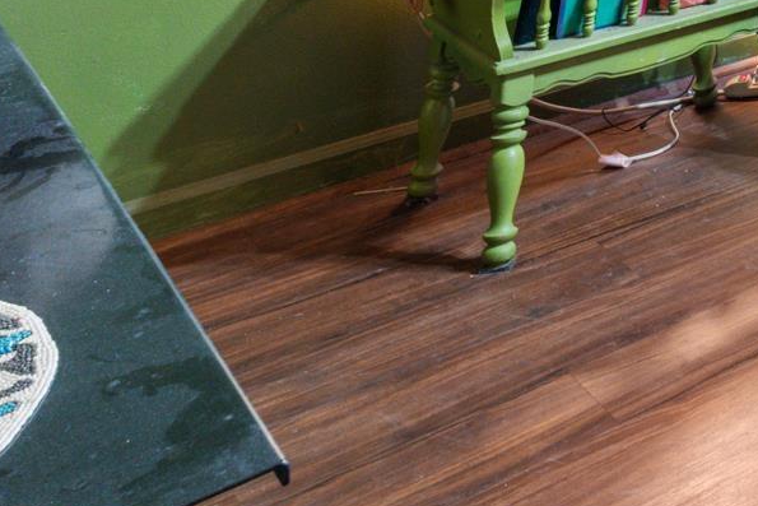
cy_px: -453
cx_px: 1317
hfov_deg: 21.9
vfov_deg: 17.0
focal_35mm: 63
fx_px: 1327
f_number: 6.3
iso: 400
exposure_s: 1/20
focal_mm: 10
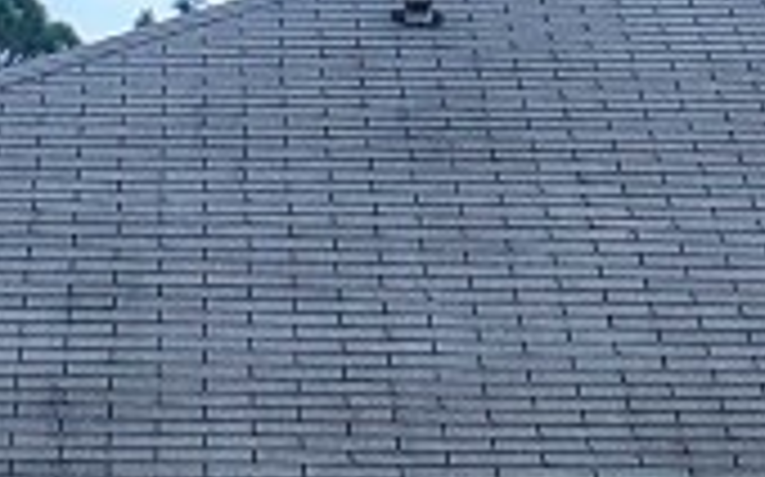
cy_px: 716
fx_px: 5313
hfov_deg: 8.2
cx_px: 549
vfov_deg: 5.1
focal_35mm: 255
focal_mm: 20
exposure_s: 1/320
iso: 200
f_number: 8
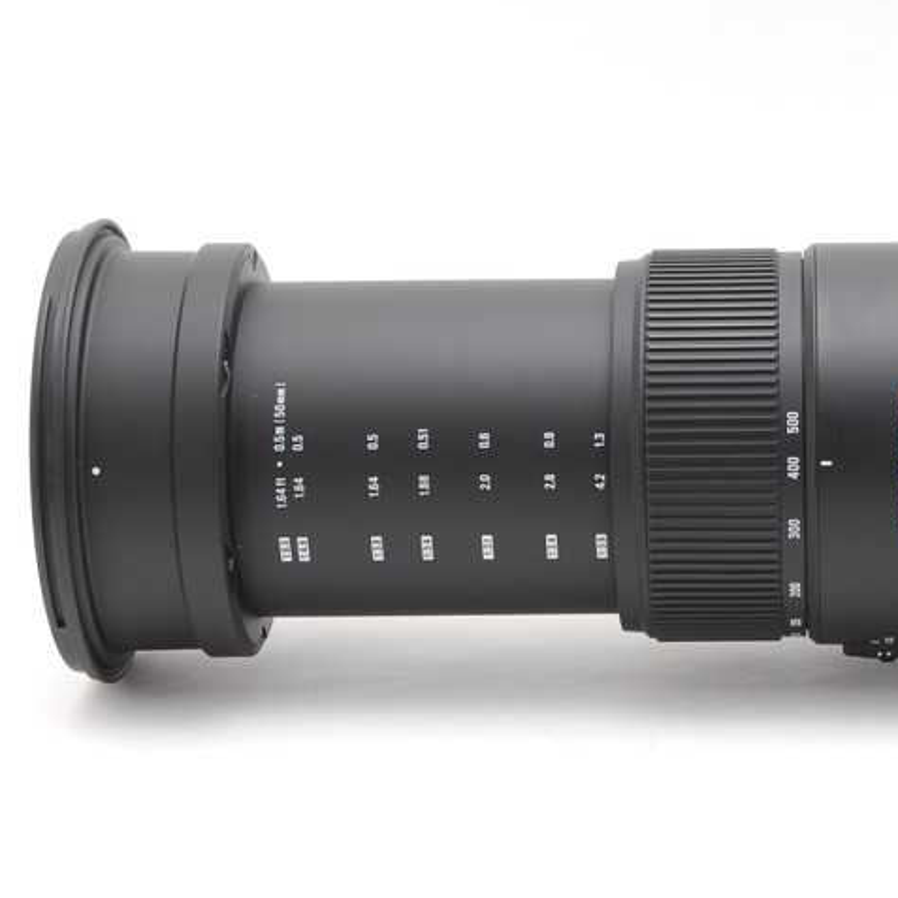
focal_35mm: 118
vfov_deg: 14.8
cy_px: 420
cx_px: 740
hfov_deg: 14.7
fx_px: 3455
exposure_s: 1/100
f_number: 14
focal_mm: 55
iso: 320
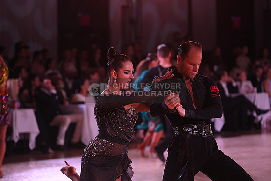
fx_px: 1280
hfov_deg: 12.1
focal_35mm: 170
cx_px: 136
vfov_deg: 8.1
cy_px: 90
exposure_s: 1/250
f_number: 4.5
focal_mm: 170
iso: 1600
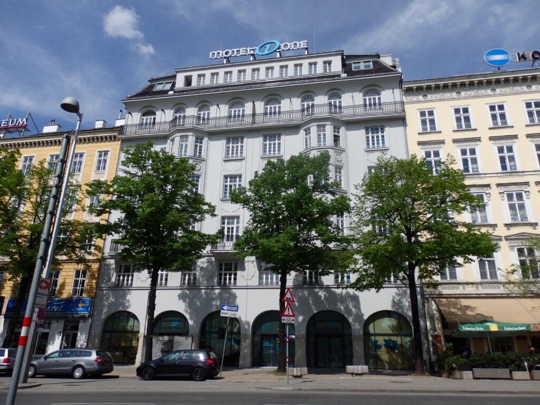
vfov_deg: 54.9
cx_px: 270
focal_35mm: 25
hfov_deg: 69.4
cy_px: 202
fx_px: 390
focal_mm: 4.5
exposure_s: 1/320
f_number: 8.7
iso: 100
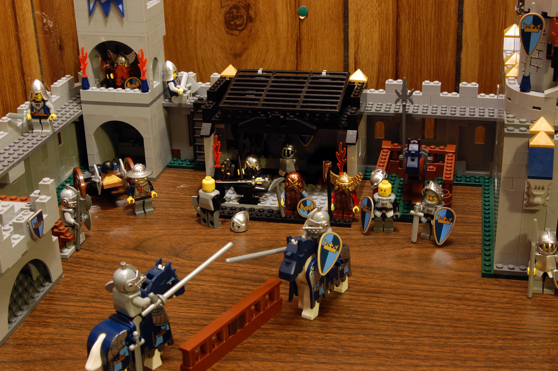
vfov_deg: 23.7
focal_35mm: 57
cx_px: 279
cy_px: 186
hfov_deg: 35.1
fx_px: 883
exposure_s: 8
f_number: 14
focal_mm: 38
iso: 200
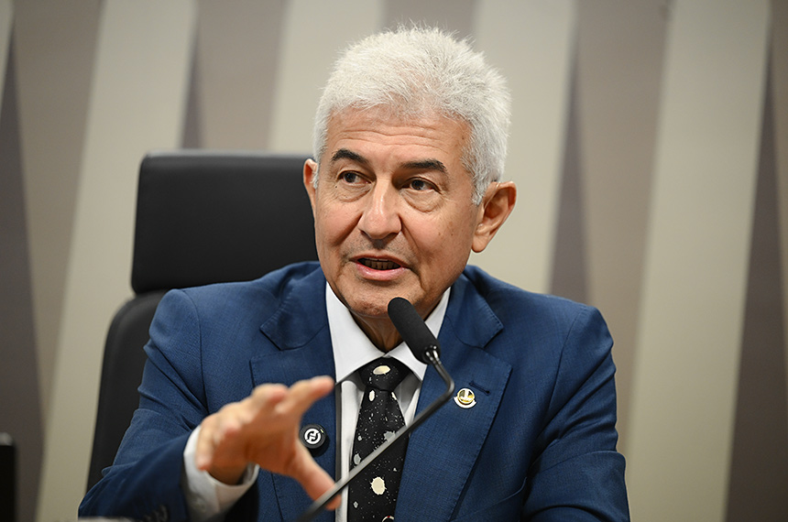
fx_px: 3496
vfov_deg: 8.5
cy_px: 261
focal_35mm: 160
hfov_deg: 12.9
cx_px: 394
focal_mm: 160
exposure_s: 1/200
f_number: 2.8
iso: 1600
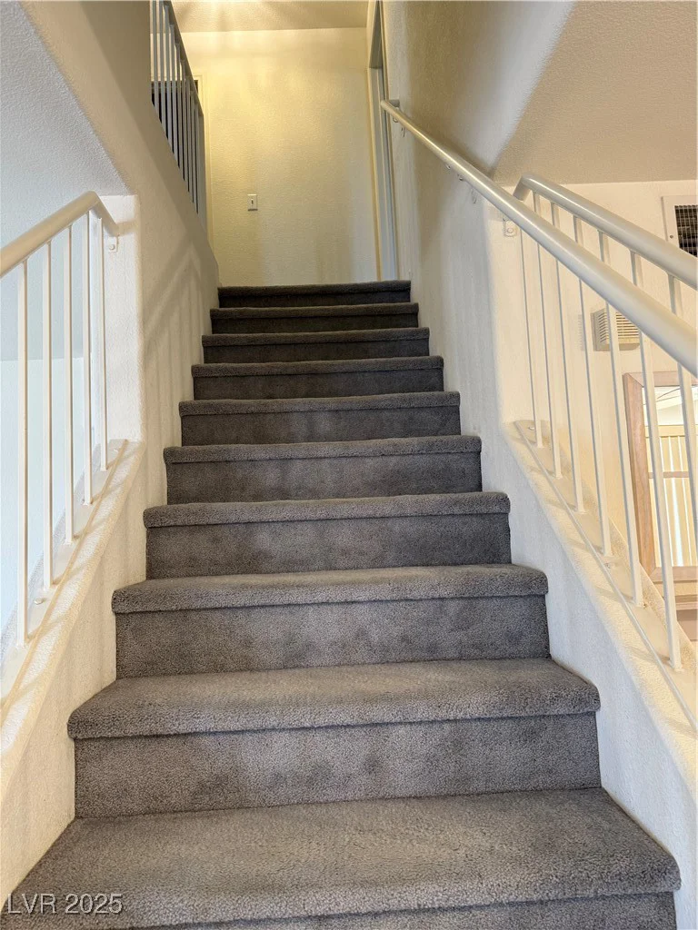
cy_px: 465
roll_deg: +2.5
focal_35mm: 24
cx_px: 349
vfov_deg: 71.6
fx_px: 645
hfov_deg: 56.8
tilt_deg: +5.1
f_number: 1.78
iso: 125
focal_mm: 6.76
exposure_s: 1/60
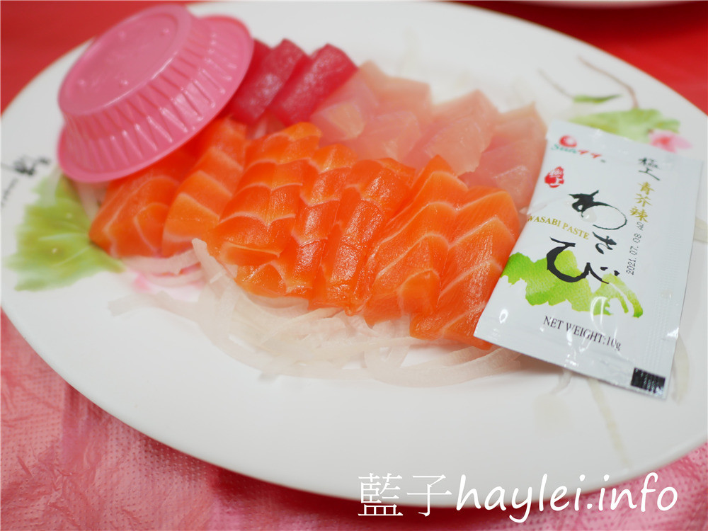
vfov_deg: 46.8
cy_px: 266
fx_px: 614
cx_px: 354
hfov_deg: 60.0
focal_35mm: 30
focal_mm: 15
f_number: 1.7
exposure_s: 1/80
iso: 200
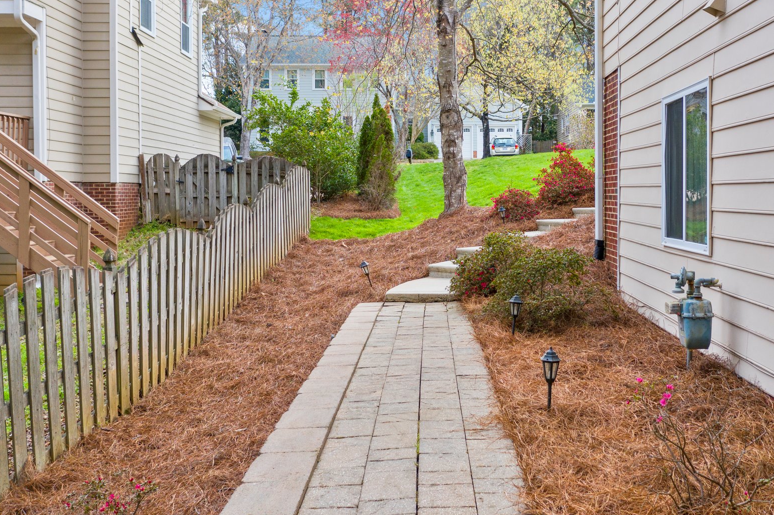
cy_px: 211
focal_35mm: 37
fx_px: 795
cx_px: 457
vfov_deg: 35.8
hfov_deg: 51.6
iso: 100
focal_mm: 10.26
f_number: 3.5
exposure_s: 1/80
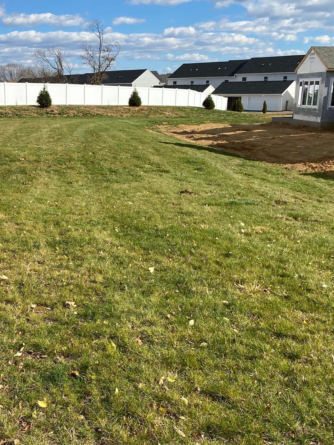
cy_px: 228
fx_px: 553
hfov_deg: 31.7
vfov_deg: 43.8
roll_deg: -0.3
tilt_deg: -12.2
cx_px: 23
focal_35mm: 43
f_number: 1.8
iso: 32
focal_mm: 4.25
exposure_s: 1/2890
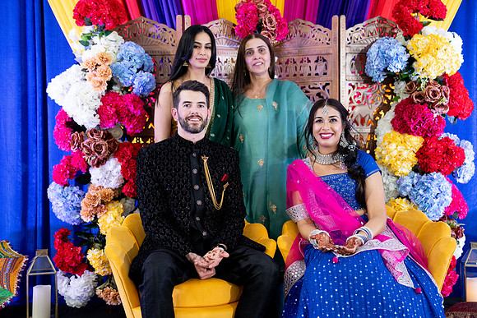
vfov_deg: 28.1
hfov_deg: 41.1
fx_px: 636
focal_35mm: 48
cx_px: 238
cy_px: 159
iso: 1250
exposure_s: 1/125
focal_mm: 48
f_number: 2.8
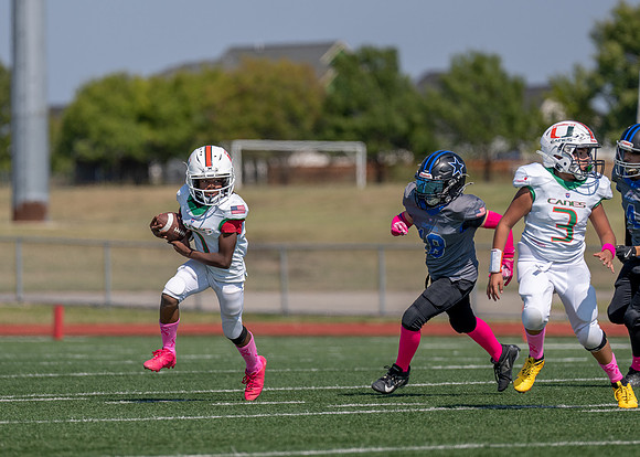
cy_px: 218
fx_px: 5918
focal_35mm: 326
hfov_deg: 6.2
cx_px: 274
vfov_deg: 4.4
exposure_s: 1/3200
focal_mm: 200
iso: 100
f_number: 2.8
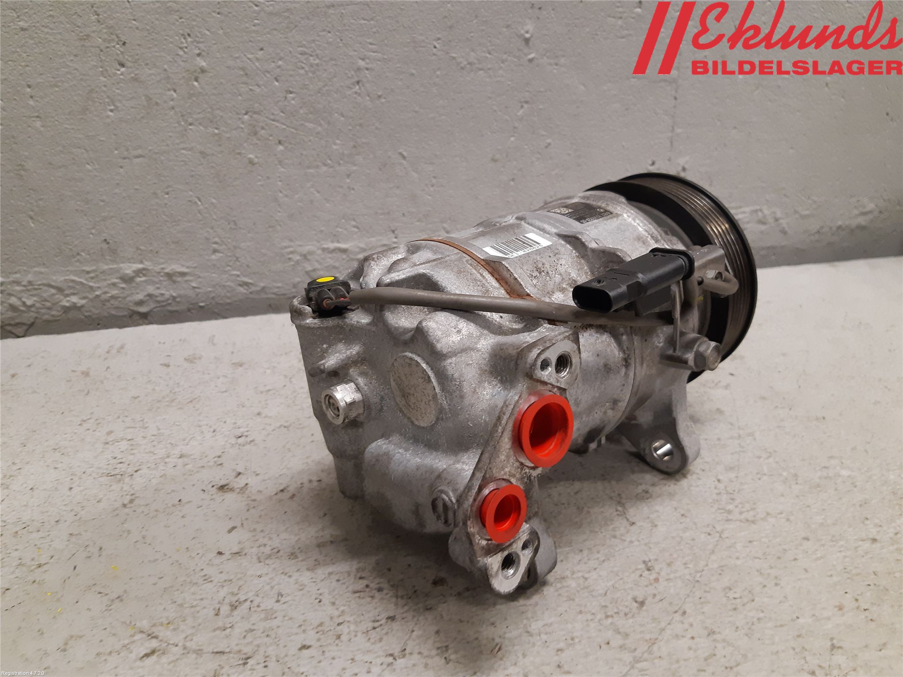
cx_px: 452
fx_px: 678
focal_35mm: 26
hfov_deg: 67.3
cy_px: 338
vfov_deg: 53.1
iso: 200
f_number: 1.7
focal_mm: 3.93
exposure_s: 1/50
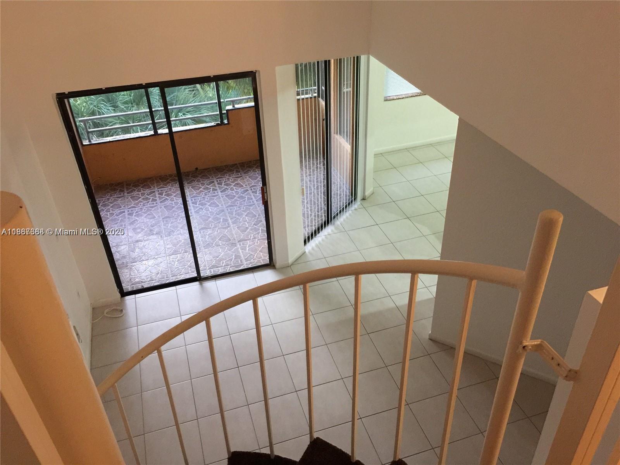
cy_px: 232
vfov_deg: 48.2
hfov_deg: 61.7
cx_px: 310
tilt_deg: -34.5
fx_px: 519
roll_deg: +2.1
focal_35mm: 29
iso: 125
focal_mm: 4.15
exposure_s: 1/15
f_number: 2.2
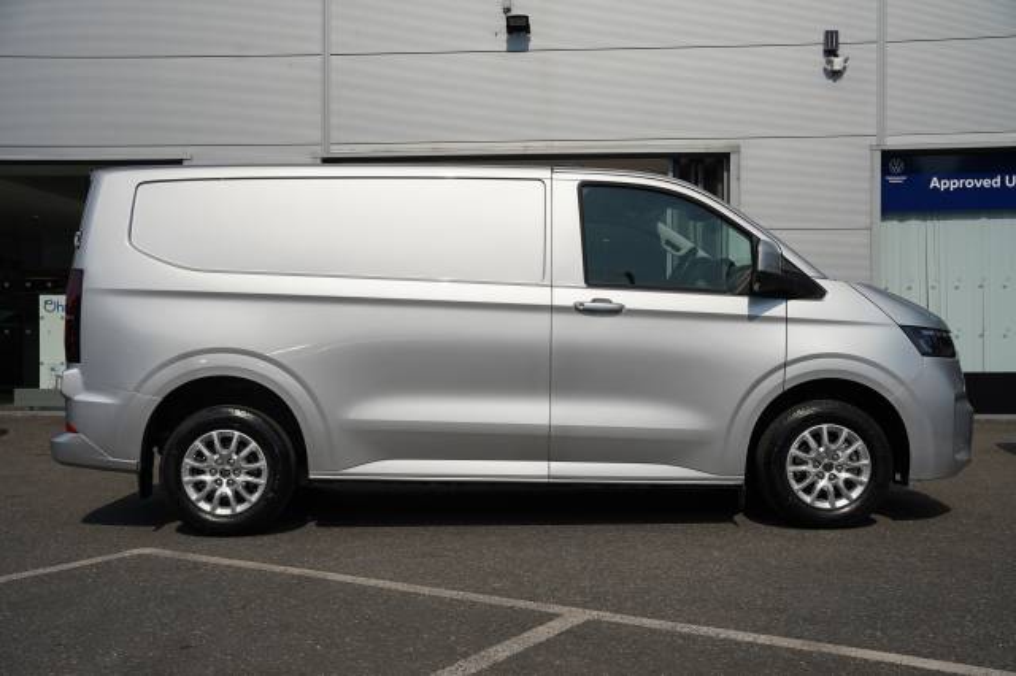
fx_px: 1080
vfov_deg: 34.8
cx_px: 508
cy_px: 338
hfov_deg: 50.4
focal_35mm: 38
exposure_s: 1/1000
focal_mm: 38.3
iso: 100
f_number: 4.5
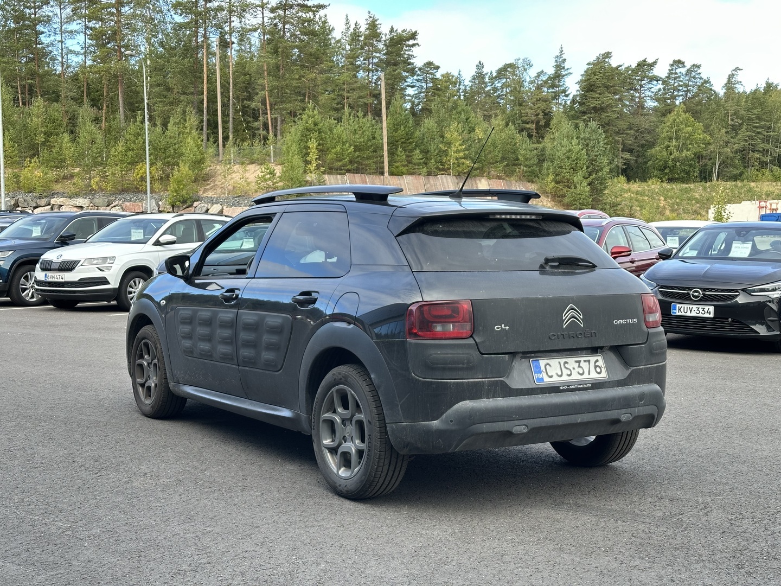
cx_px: 390
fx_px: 1083
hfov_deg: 39.7
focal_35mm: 48
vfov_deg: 30.3
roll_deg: -0.4
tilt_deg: -4.7
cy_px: 293
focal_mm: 6.86
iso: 64
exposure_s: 1/331
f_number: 1.78
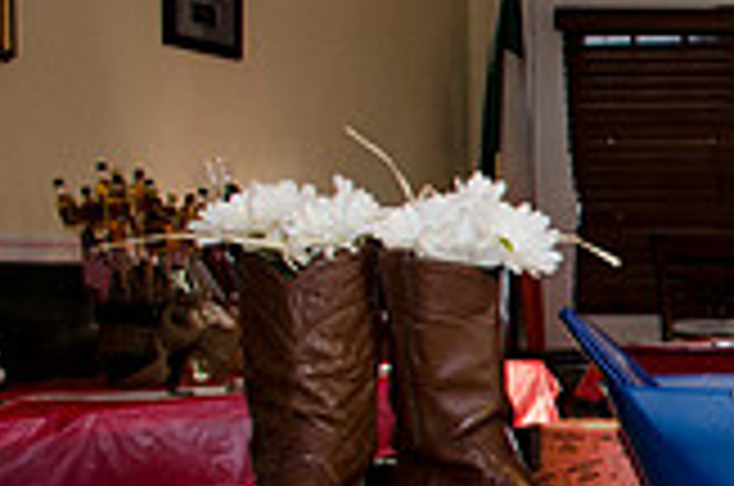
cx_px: 1288
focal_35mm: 96
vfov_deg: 14.0
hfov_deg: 17.6
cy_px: 468
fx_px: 1953
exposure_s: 1/60
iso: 400
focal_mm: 18
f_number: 5.6
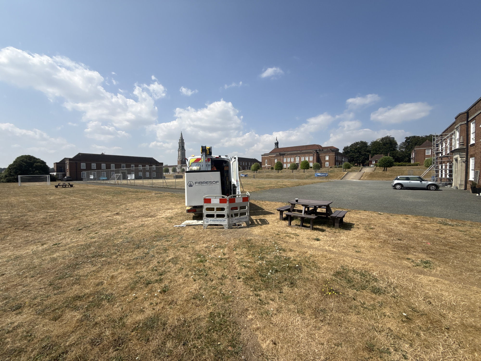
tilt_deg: -0.9
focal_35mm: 14
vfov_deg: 85.7
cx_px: 240
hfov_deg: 102.1
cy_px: 180
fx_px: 195
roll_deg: +0.2
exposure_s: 1/2976
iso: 50
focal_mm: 2.22
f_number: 2.2
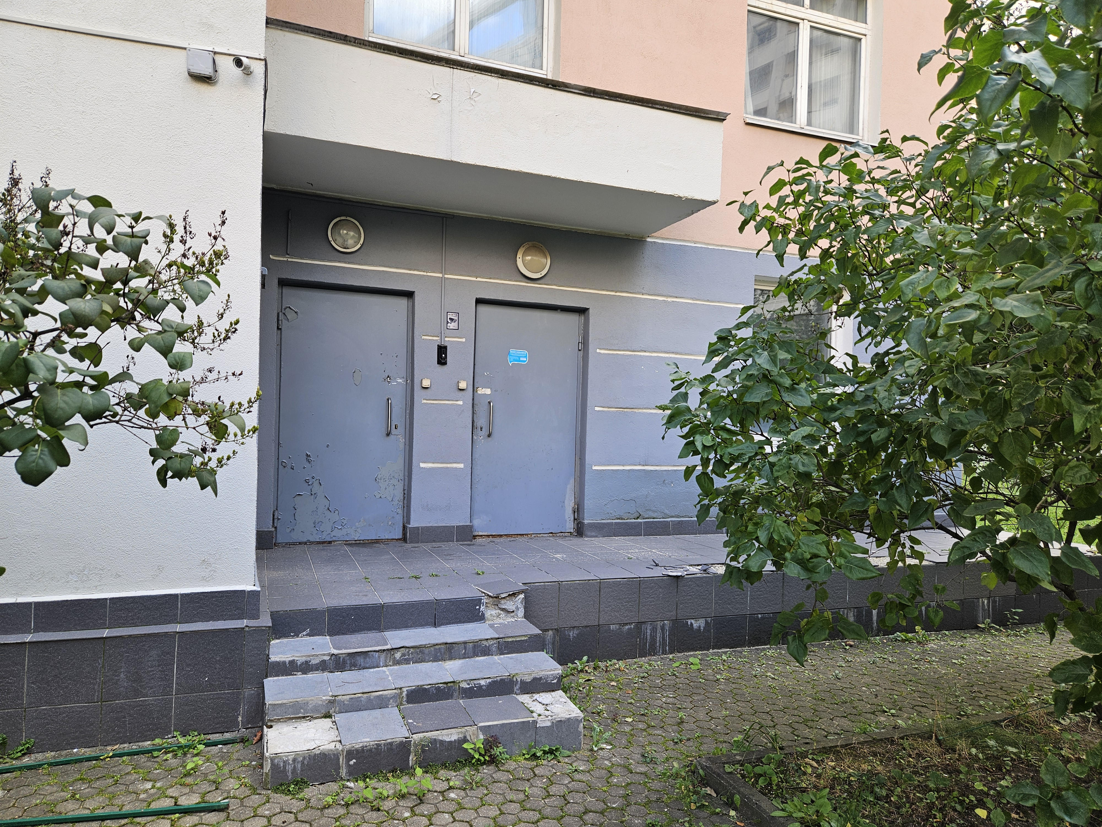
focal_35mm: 23
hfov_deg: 73.9
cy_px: 414
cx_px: 551
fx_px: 732
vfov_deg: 58.9
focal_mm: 5.4
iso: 25
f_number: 1.8
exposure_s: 1/142
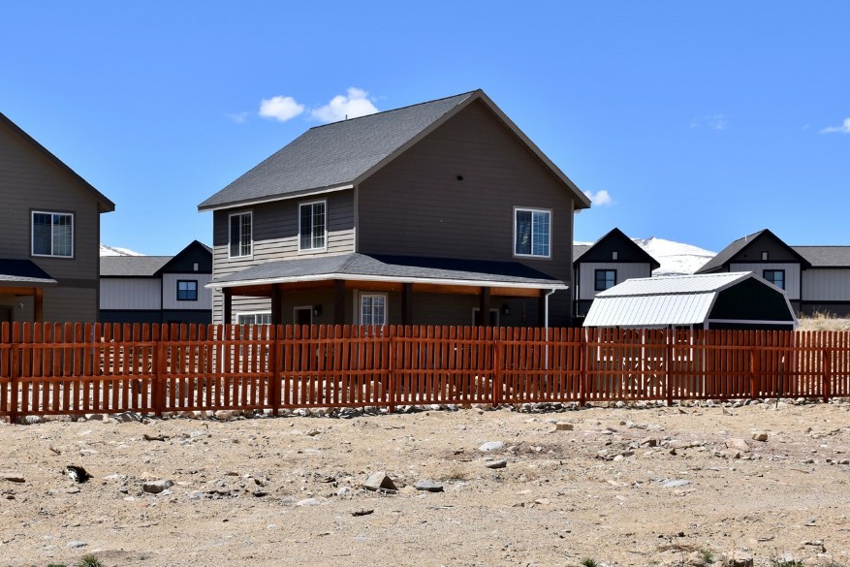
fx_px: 1582
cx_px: 323
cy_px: 342
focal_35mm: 67
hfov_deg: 30.0
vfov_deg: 20.3
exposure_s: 1/400
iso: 200
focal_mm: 34
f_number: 10
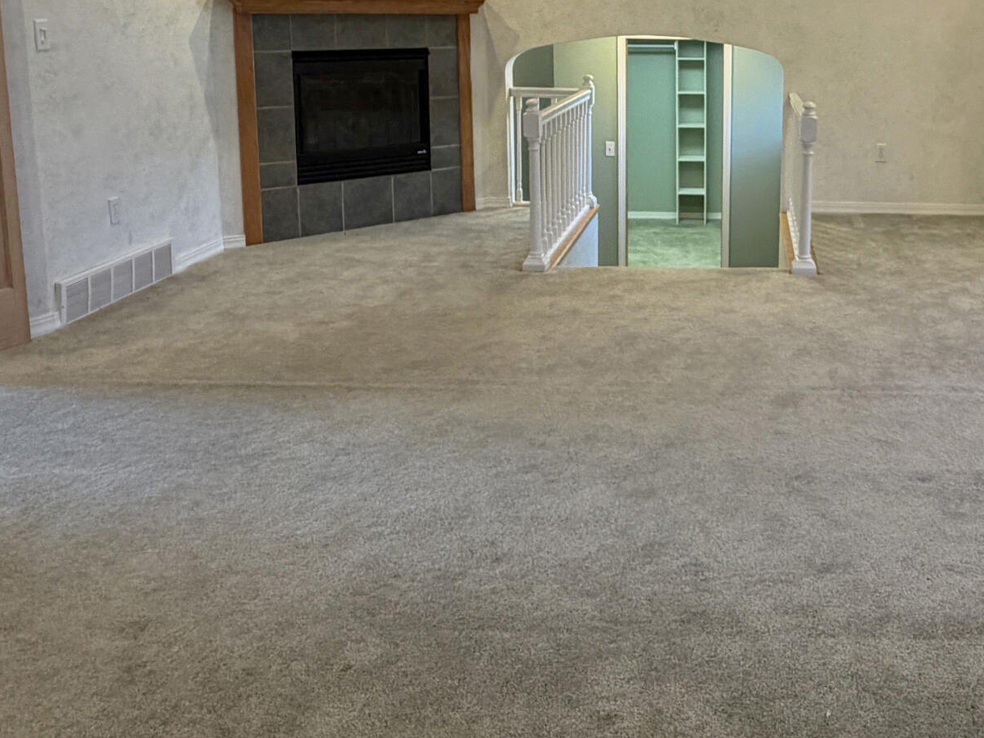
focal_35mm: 35
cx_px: 749
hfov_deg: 50.3
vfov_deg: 39.0
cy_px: 141
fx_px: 995
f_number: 2.2
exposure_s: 1/60
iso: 250
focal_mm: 2.22
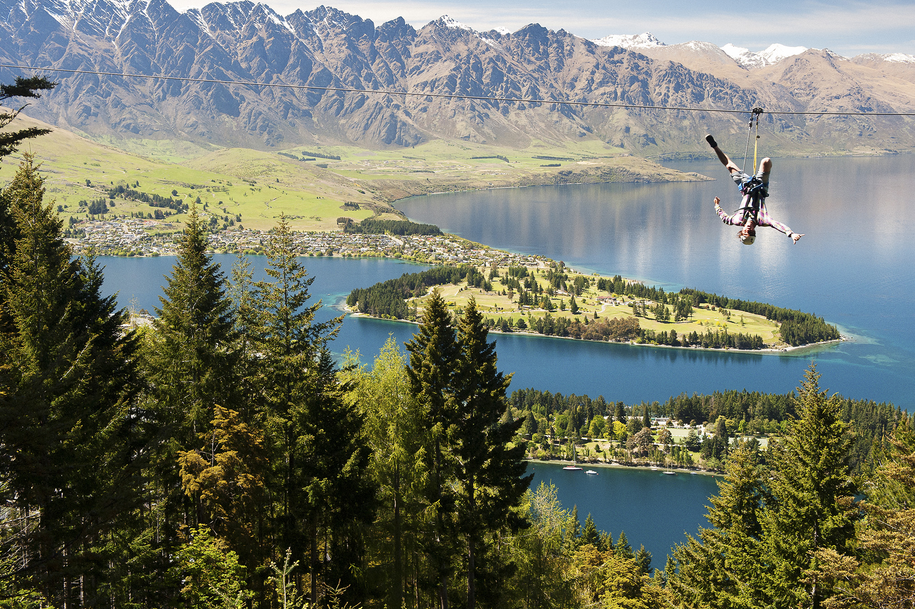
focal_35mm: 46
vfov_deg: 29.2
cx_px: 448
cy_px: 276
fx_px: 1168
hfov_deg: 42.8
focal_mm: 42
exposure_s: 1/1000
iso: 2000
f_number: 4.5
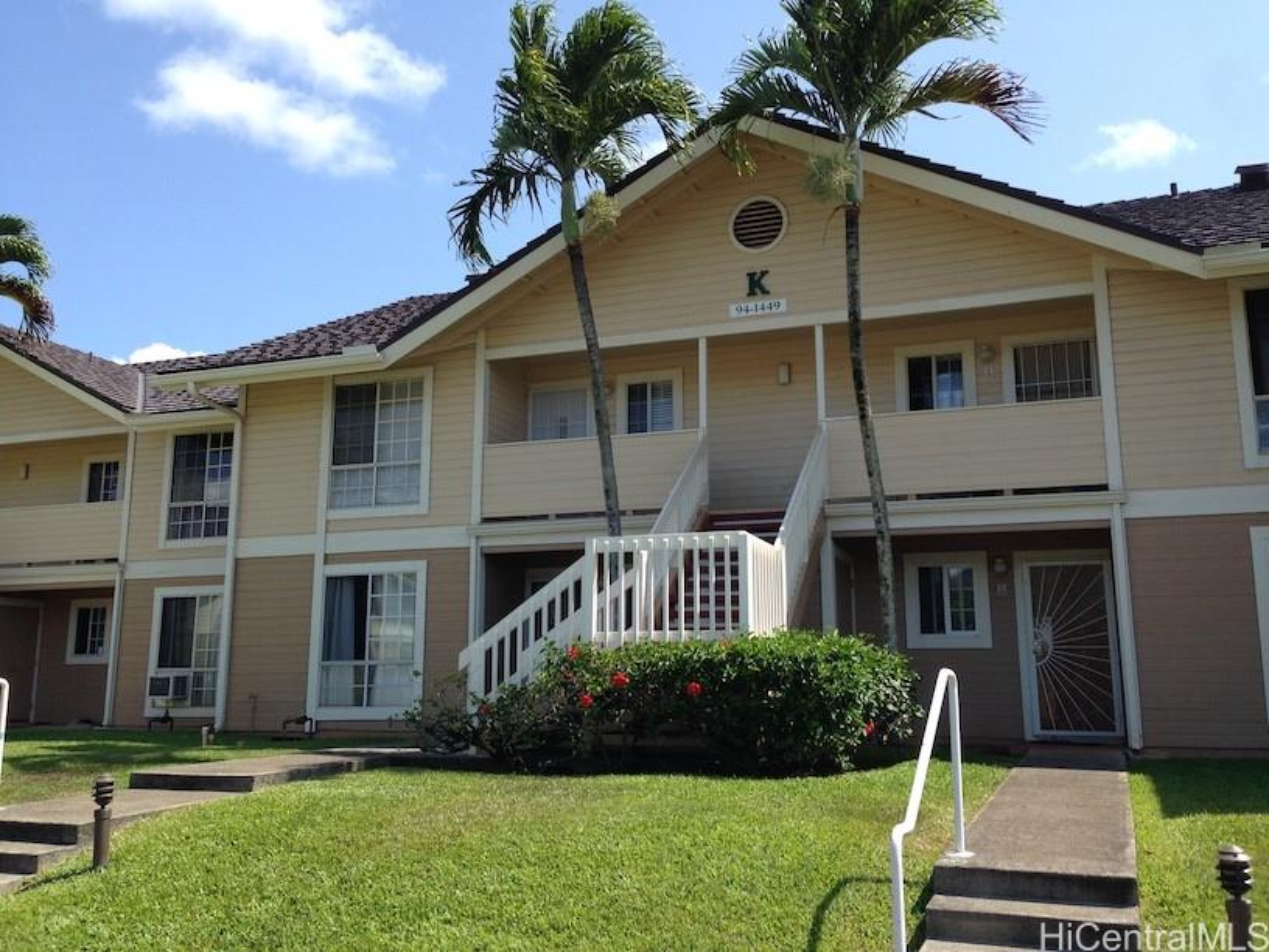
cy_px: 476
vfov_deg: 42.9
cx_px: 634
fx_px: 1210
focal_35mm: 33
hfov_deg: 55.4
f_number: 2.4
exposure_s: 1/1004
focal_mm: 4.12
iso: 50
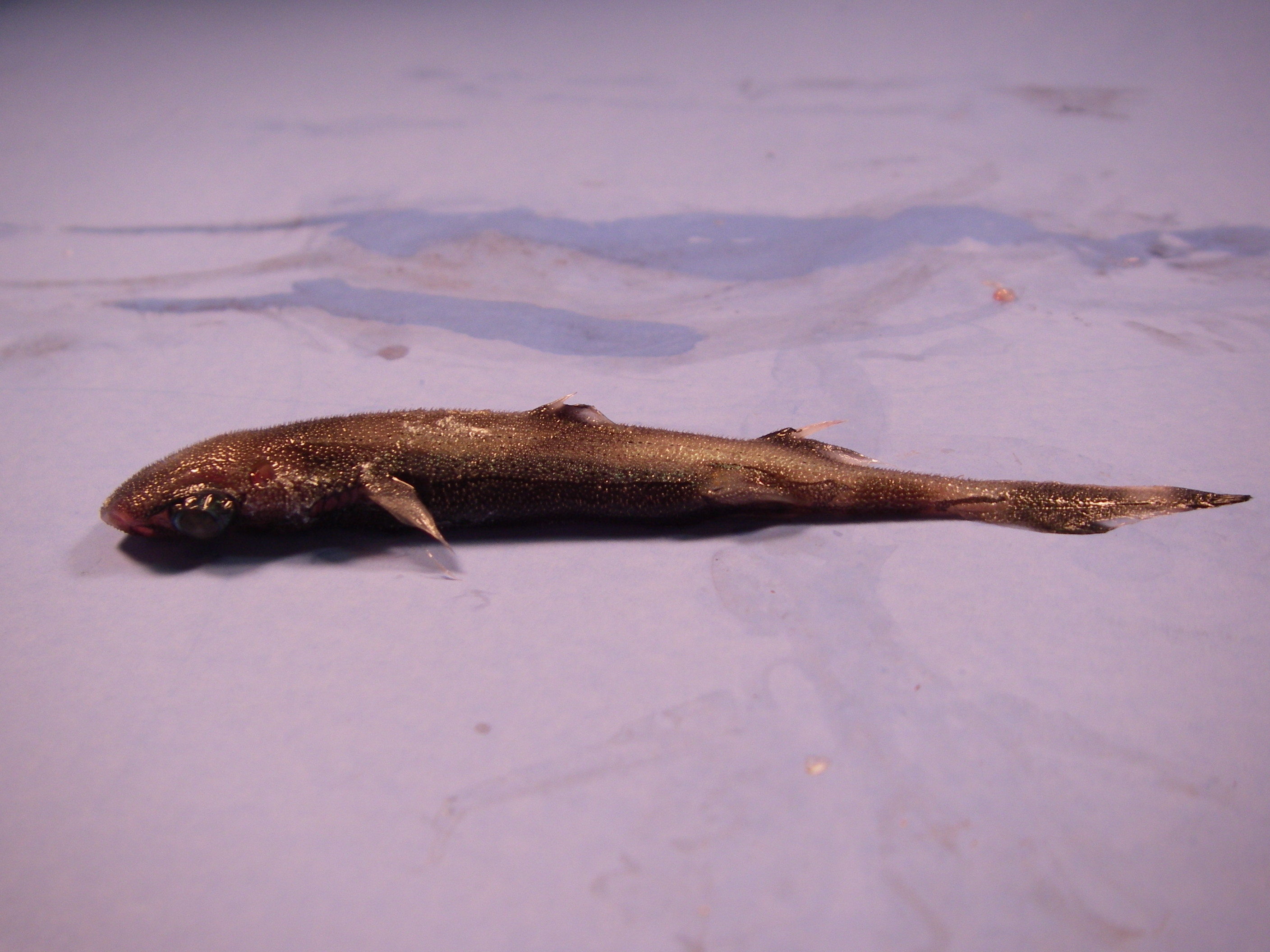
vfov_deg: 37.7
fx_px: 1394
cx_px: 635
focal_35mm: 38
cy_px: 476
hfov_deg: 49.0
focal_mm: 6.3
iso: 100
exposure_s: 1/50
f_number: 3.3
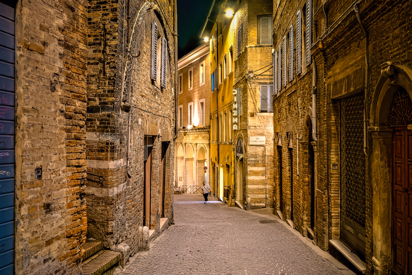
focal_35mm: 35
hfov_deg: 54.4
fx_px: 401
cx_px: 206
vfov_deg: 37.9
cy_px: 138
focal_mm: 23
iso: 800
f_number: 1.4
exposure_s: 1/60
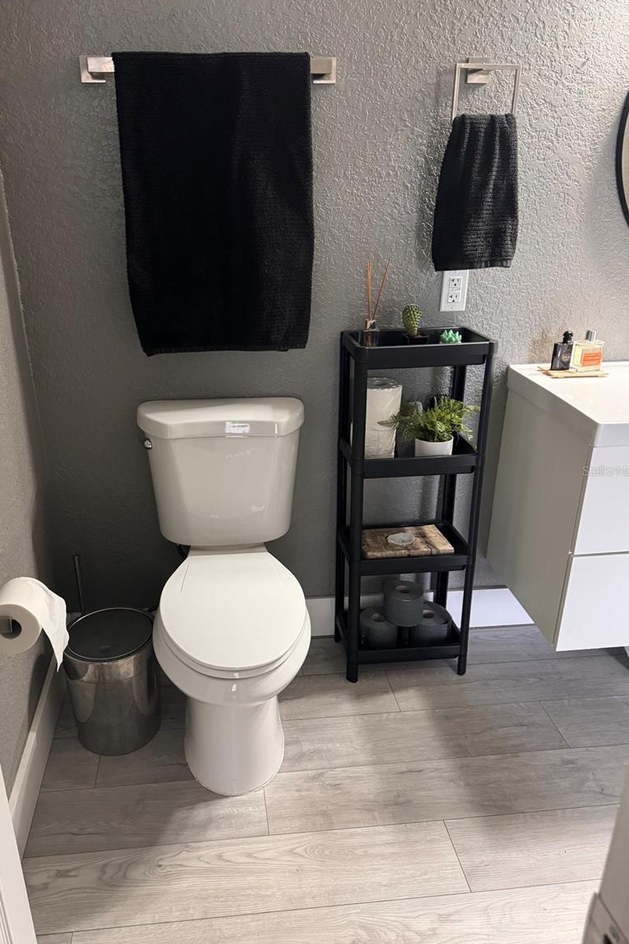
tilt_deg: -23.7
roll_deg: +0.1
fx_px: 681
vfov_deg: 69.4
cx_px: 272
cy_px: 470
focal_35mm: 26
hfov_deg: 49.4
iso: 500
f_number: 1.78
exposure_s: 1/60
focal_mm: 6.76
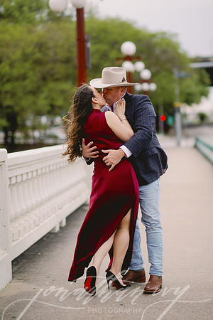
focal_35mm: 85
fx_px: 754
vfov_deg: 23.9
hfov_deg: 16.1
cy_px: 160
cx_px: 106
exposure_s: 1/2500
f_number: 2
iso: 200
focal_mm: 85
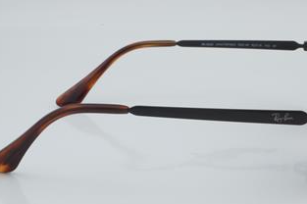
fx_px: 818
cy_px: 98
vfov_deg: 14.2
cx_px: 175
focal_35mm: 96
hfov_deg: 21.2
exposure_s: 1/4
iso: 100
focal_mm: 50
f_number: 29
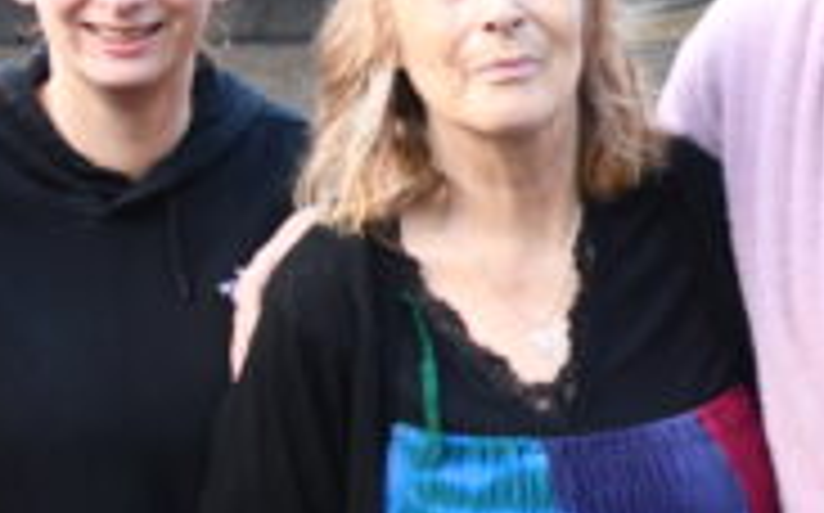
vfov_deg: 9.5
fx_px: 3074
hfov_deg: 14.8
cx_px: 986
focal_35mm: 137
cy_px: 94
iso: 250
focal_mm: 32
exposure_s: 1/60
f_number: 4.5
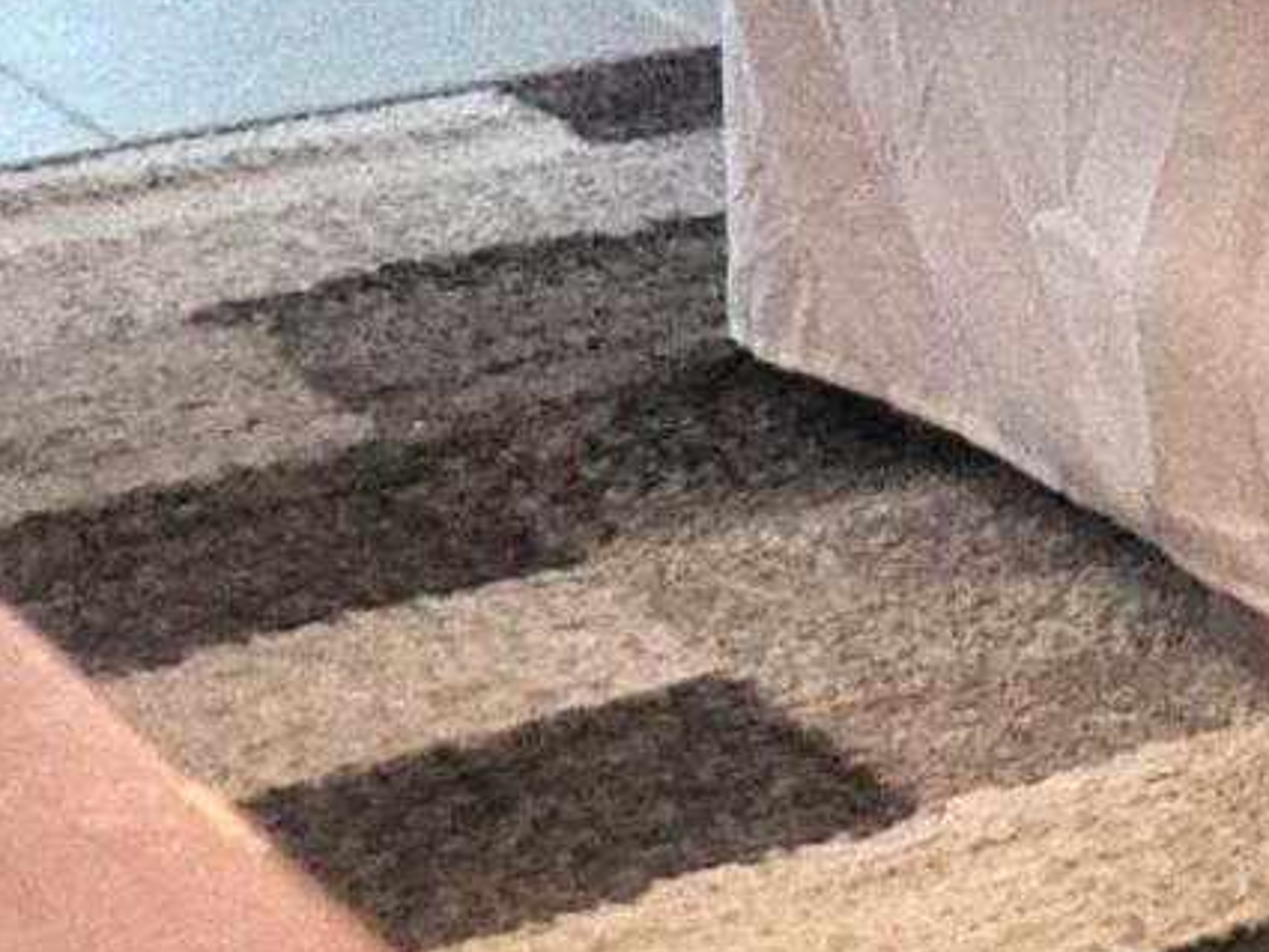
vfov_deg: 7.8
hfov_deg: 10.0
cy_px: -1444
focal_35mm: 176
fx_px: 6454
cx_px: 2956
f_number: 1.5
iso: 250
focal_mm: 4.3
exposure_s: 1/60
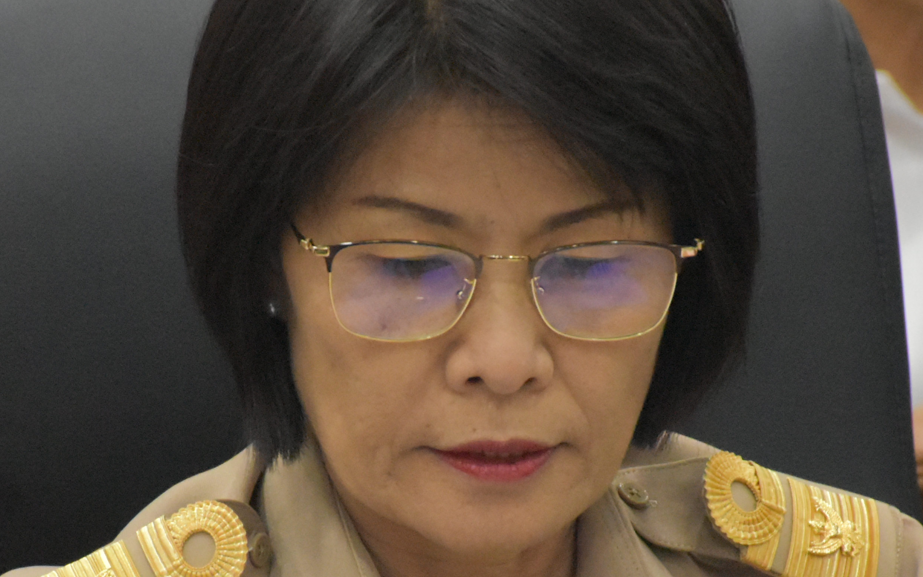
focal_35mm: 518
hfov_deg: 4.1
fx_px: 13029
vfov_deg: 2.5
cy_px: 522
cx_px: 372
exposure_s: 1/125
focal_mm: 140
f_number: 5.6
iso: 5600
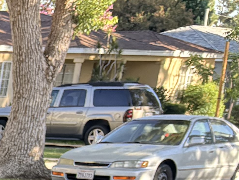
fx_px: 1050
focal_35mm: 152
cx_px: -407
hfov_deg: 10.4
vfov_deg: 8.8
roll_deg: -1.1
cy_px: 439
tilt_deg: -17.9
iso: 64
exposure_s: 1/302
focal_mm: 5.96
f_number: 1.6
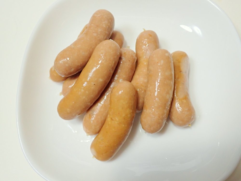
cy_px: 90
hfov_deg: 51.4
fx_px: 251
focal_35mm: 36
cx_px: 120
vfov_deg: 39.7
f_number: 2.5
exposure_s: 1/125
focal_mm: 6.37
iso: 320
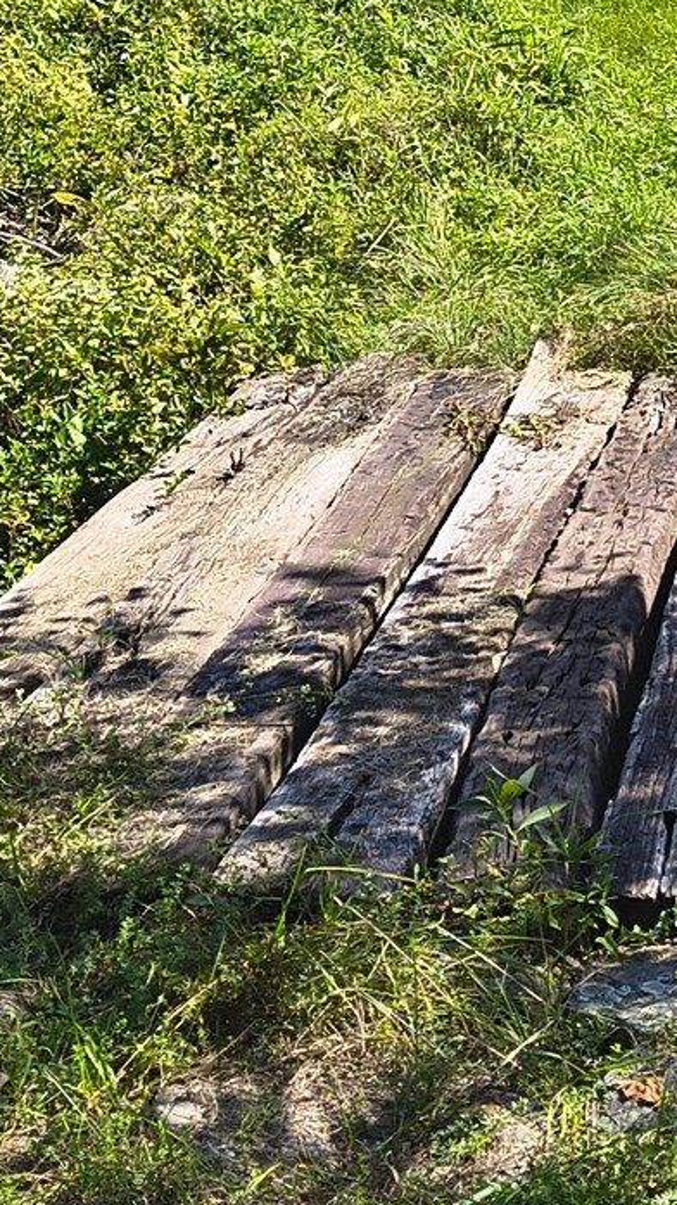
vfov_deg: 25.6
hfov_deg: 14.7
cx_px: 758
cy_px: 85
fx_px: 2553
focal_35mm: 80
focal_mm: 4.68
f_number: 1.7
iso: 100
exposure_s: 1/1214
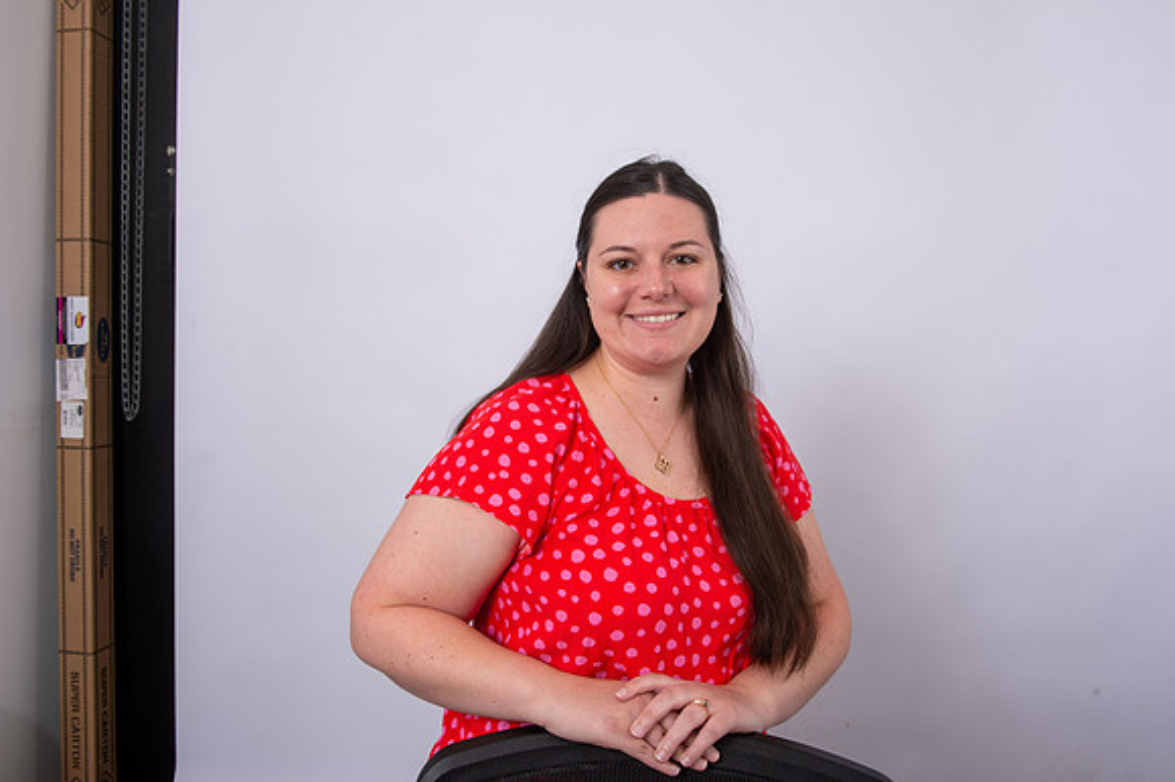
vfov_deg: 44.9
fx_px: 946
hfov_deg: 63.7
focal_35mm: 29
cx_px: 588
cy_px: 391
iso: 100
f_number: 9
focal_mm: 29
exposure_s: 1/250
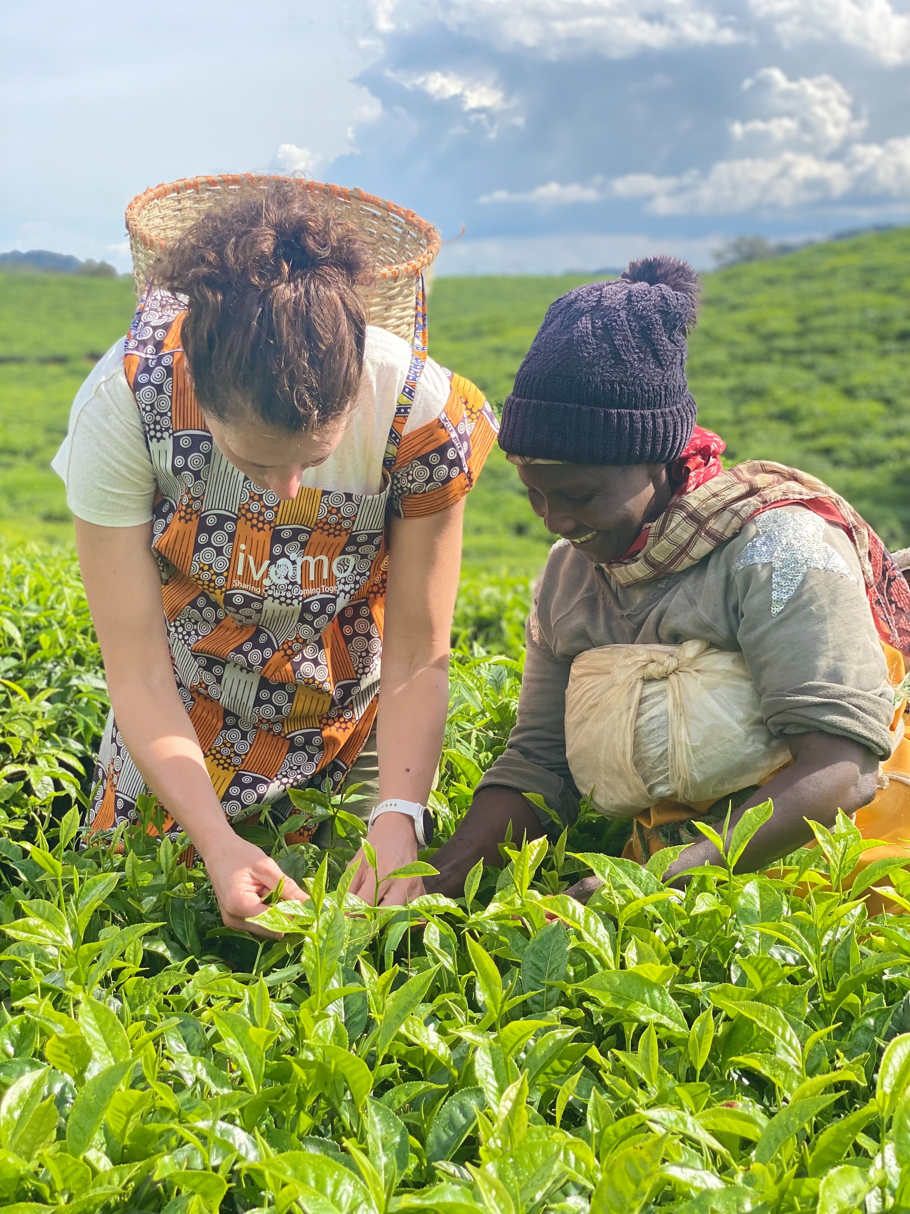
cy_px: 607
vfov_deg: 36.8
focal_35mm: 52
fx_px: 1823
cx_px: 455
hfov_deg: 28.0
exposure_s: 1/410
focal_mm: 6
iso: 20
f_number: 2
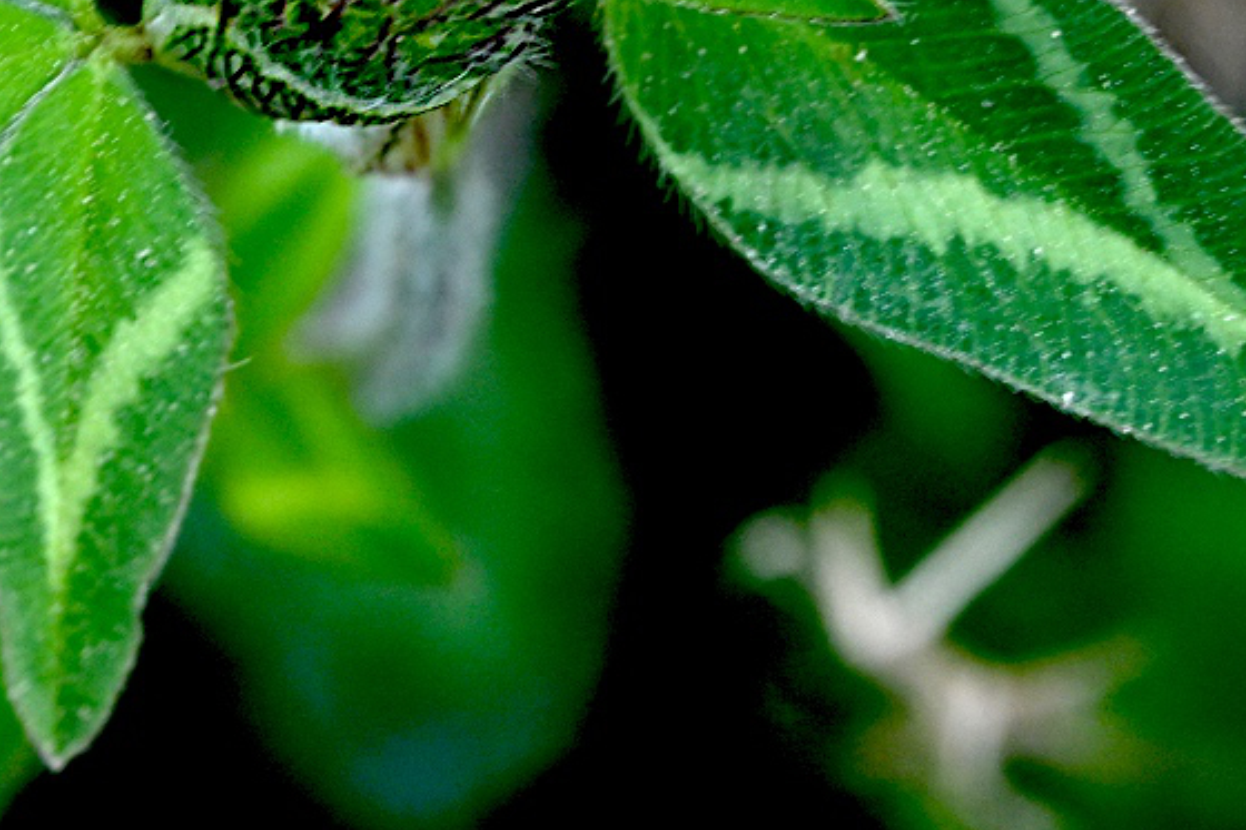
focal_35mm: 563
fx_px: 19479
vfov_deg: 2.4
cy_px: -27
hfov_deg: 3.7
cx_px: 33
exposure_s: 1/60
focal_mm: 140
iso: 500
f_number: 11
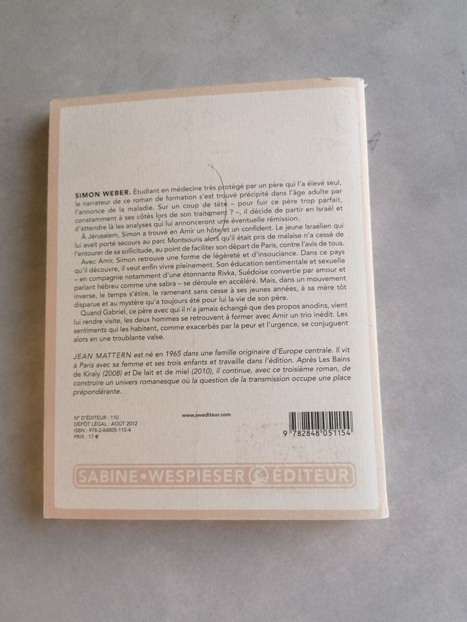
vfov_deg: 63.5
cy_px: 315
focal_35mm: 28
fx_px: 504
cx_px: 229
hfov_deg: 49.7
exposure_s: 1/100
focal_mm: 4.75
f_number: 1.8
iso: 50
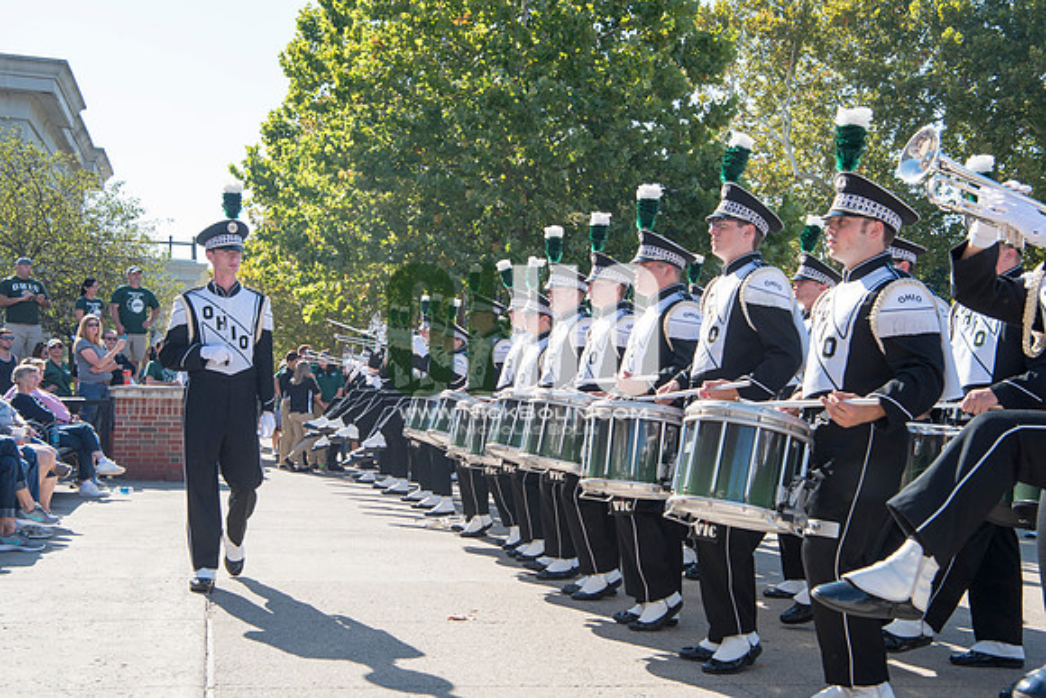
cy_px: 349
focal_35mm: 44
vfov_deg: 30.5
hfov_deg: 44.5
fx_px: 1279
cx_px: 523
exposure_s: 1/125
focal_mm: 44
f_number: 9
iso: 125
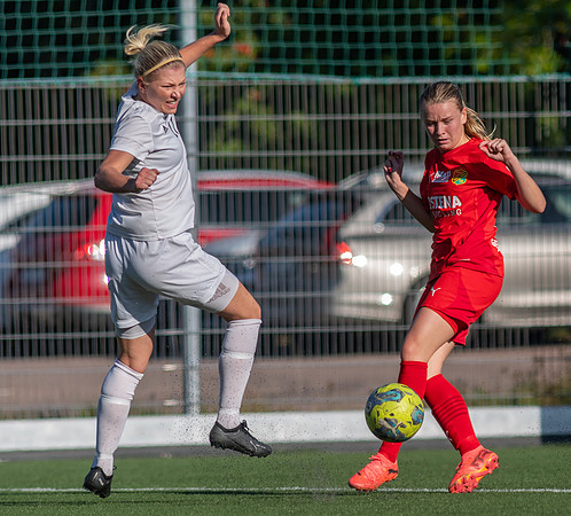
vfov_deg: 2.4
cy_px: 328
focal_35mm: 705
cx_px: 499
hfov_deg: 2.6
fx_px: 12538
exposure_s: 1/1600
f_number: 3.5
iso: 100
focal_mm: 300
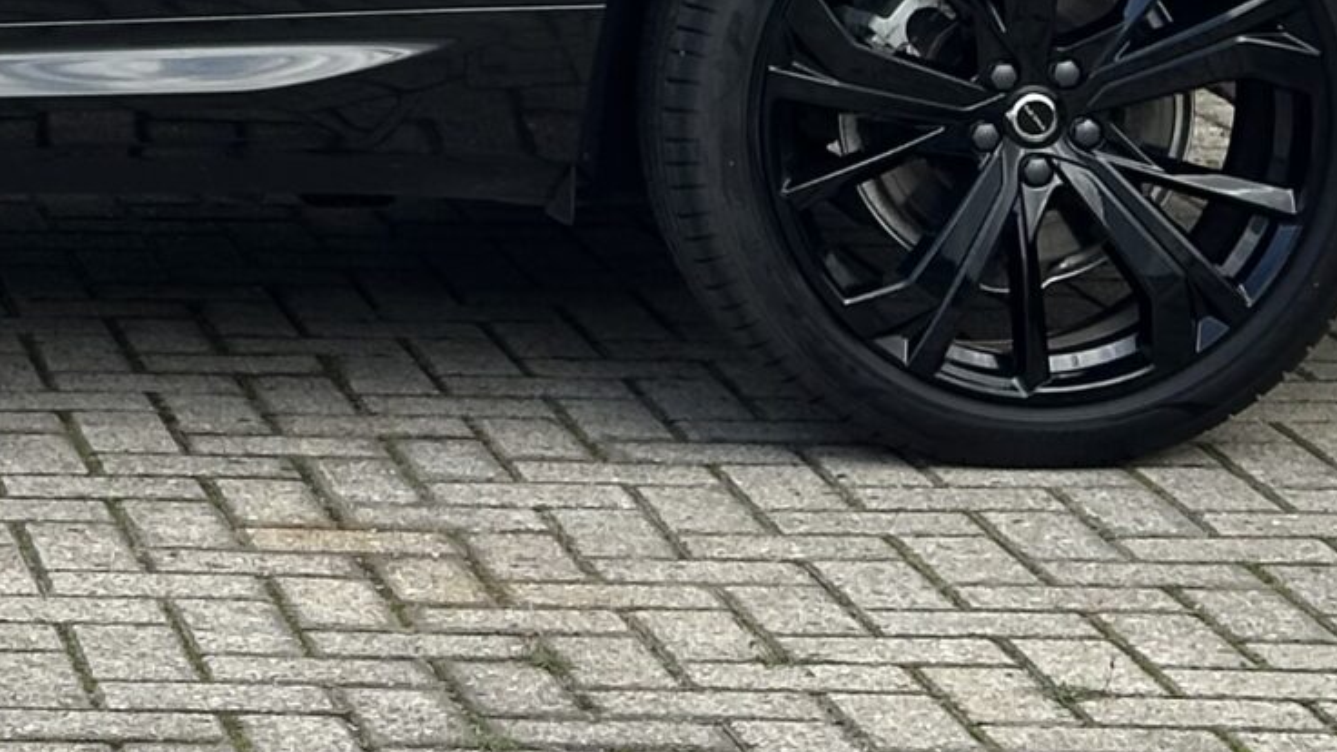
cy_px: -443
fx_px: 6452
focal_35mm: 182
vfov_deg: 6.6
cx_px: -396
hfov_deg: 11.5
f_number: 1.78
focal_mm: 6.86
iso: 64
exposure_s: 1/1517
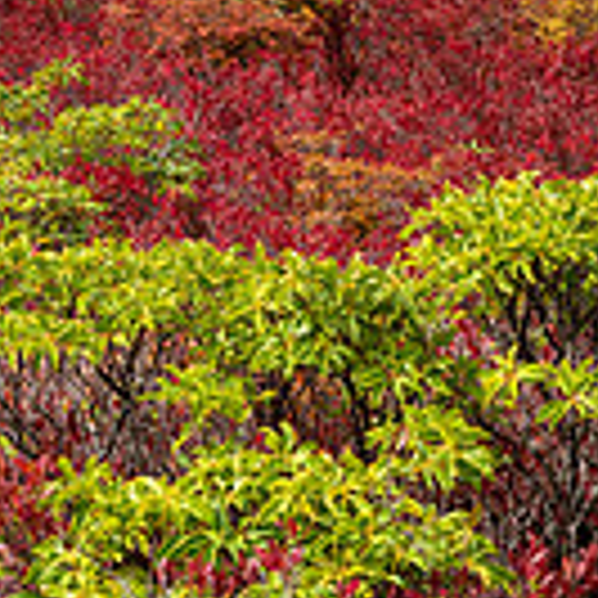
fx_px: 3264
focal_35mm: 167
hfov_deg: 10.4
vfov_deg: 10.4
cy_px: 468
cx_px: 571
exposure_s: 1/160
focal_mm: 58
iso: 200
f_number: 13
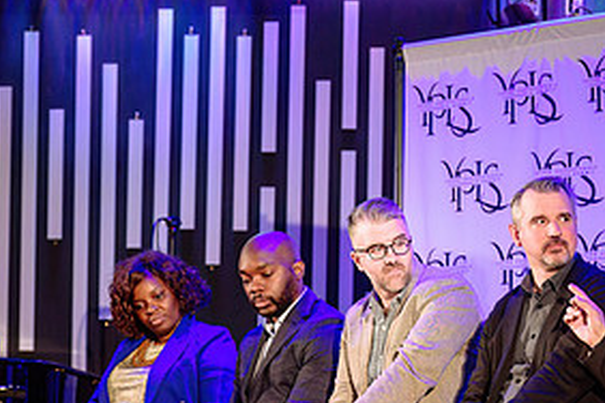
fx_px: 2890
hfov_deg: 11.9
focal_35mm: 172
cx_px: 436
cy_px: 380
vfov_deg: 8.0
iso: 1600
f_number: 4
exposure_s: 1/160
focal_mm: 75
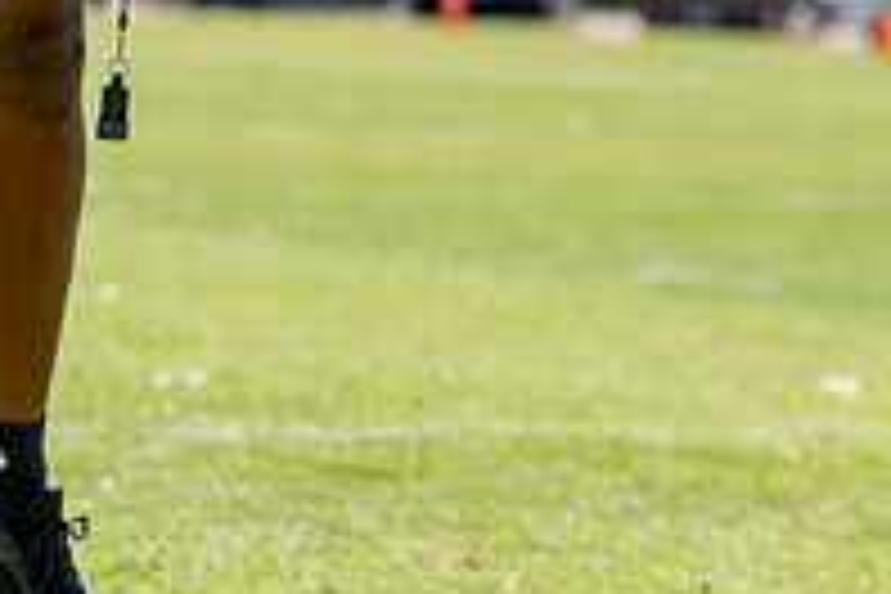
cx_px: 1104
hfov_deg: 9.2
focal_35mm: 220
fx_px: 5445
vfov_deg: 6.2
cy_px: -9
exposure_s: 1/1000
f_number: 2.8
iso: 100
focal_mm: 70
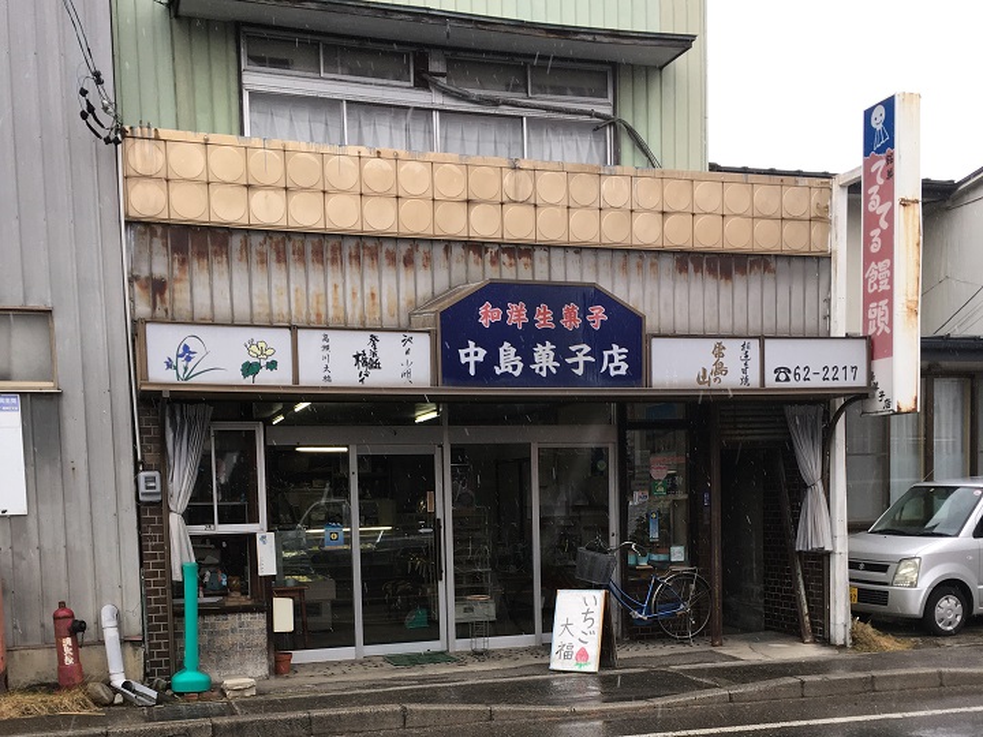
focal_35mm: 29
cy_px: 368
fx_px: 824
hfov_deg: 61.7
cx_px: 492
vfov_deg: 48.2
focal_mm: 4.15
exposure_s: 1/120
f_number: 2.2
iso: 32
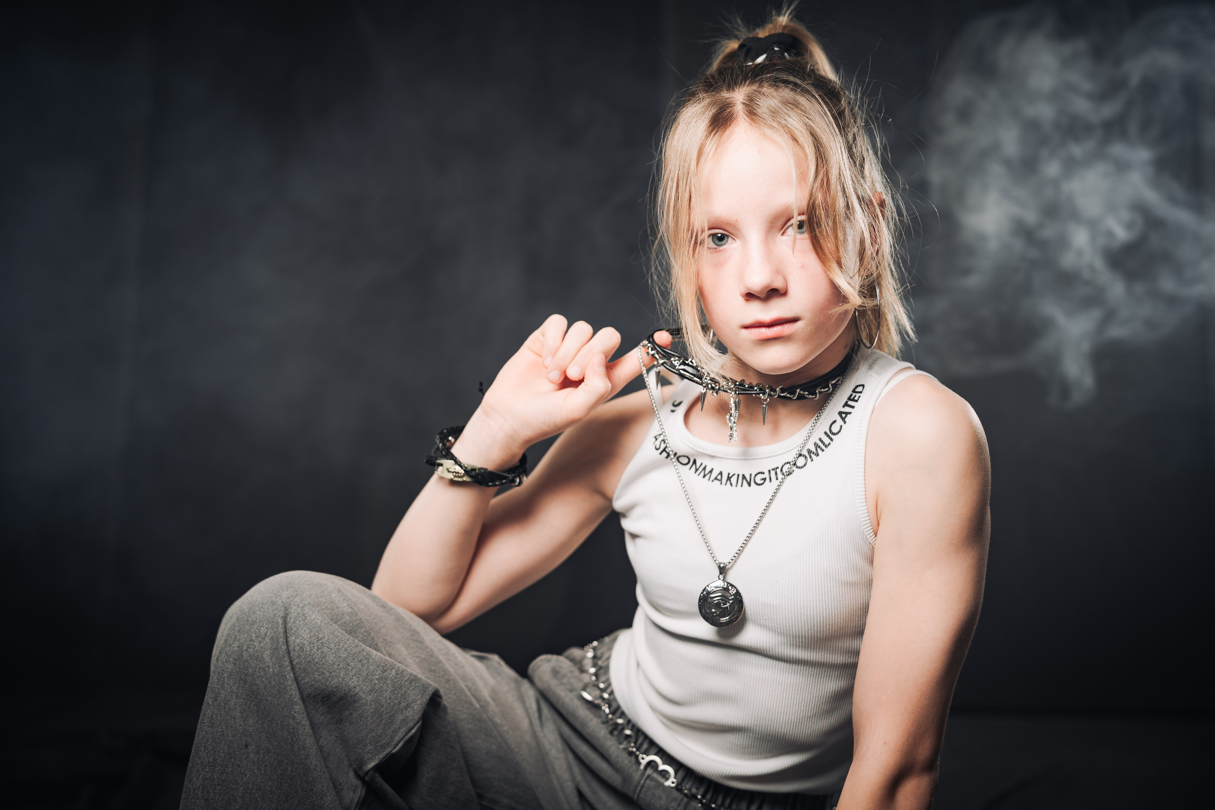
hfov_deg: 46.4
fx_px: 1417
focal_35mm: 42
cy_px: 405
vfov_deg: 31.9
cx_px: 608
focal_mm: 42
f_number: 2.8
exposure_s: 1/160
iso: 250
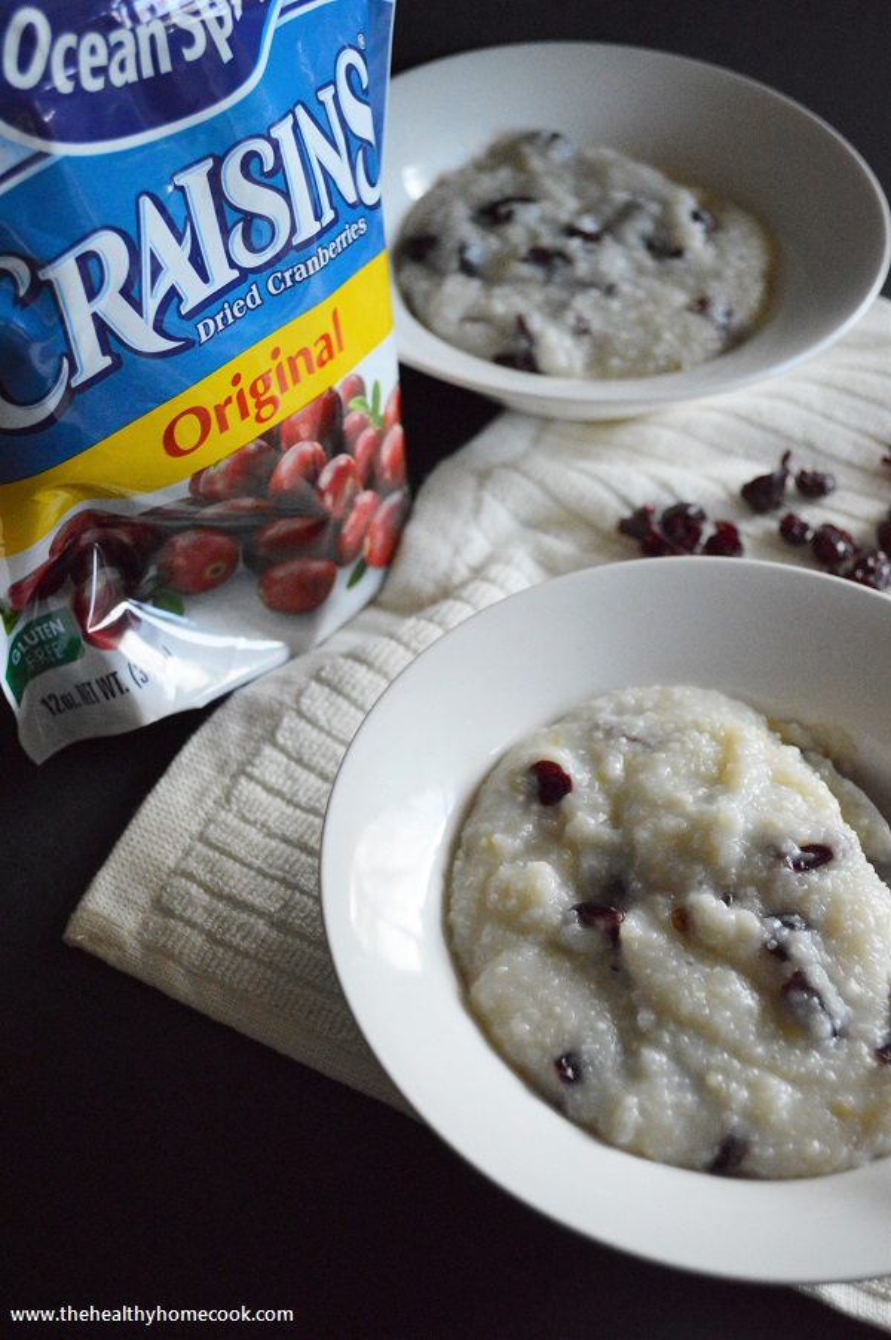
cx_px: 446
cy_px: 670
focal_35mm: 48
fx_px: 1785
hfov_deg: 28.0
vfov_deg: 41.1
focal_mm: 32
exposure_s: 1/320
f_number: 4.8
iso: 3200
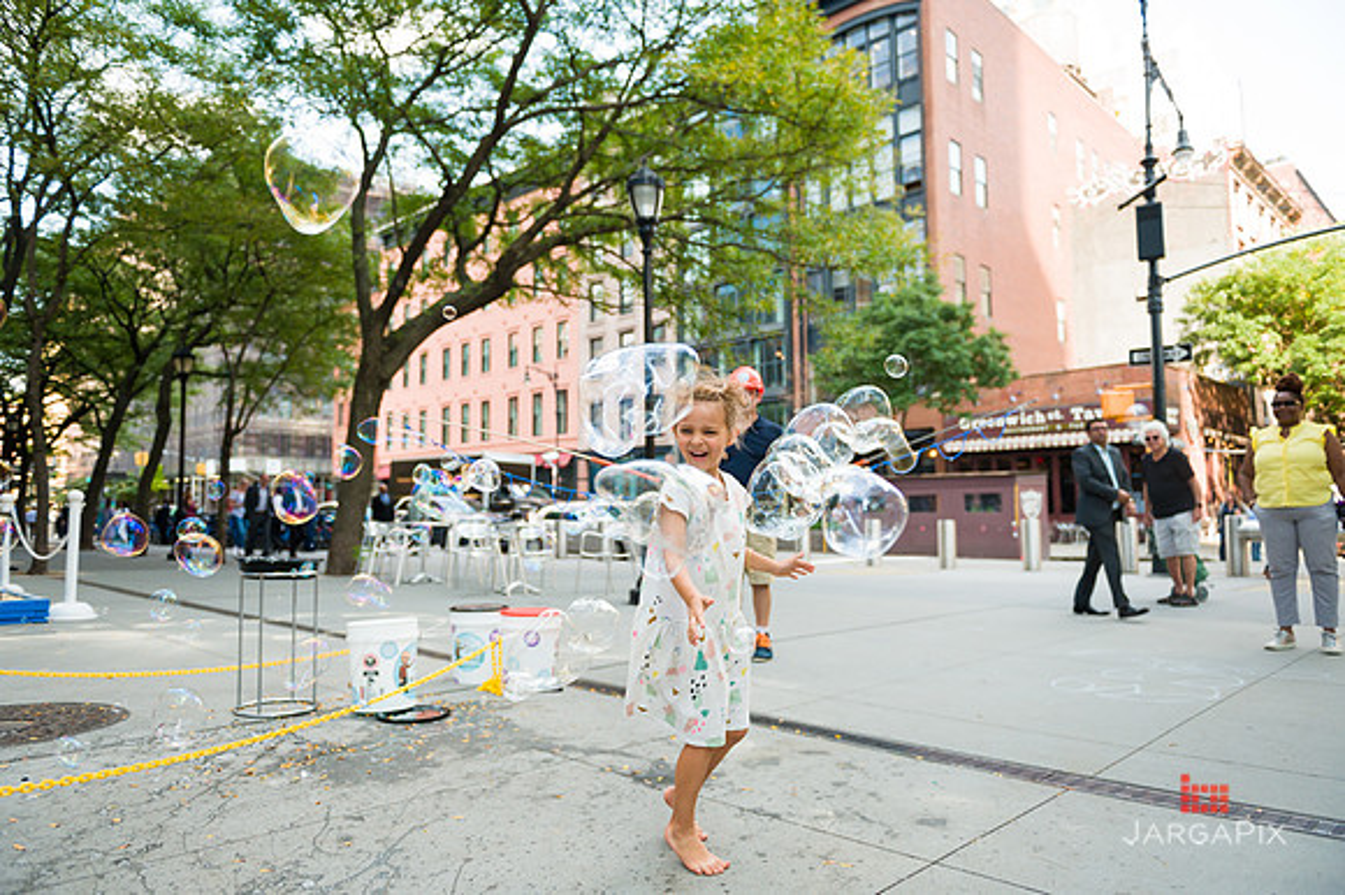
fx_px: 896
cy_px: 448
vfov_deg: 53.1
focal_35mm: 24
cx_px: 672
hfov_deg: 73.8
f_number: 3.2
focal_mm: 24
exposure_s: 1/1250
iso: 800
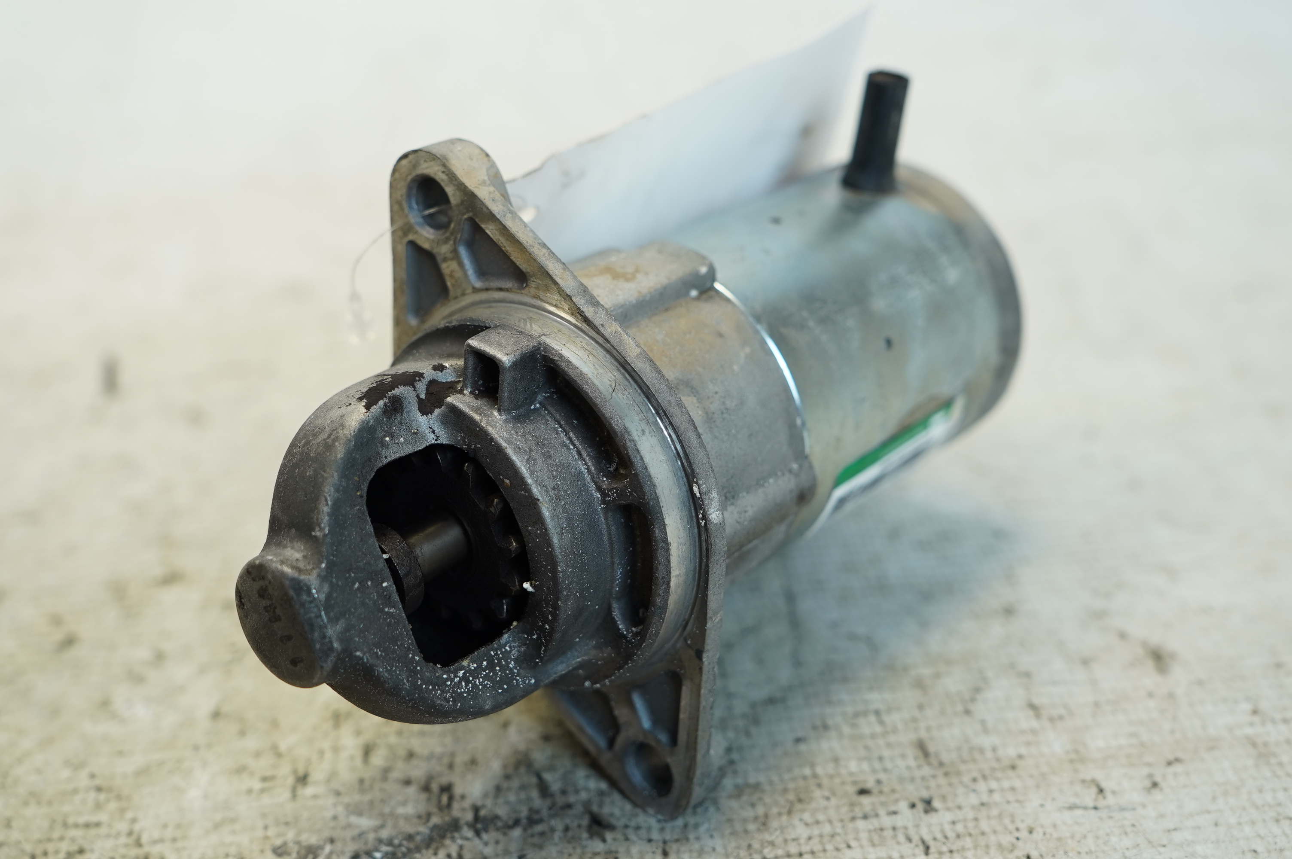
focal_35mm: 49
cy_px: 430
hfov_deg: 40.4
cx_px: 646
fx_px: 1757
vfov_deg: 27.5
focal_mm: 33
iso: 200
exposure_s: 1/60
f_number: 4
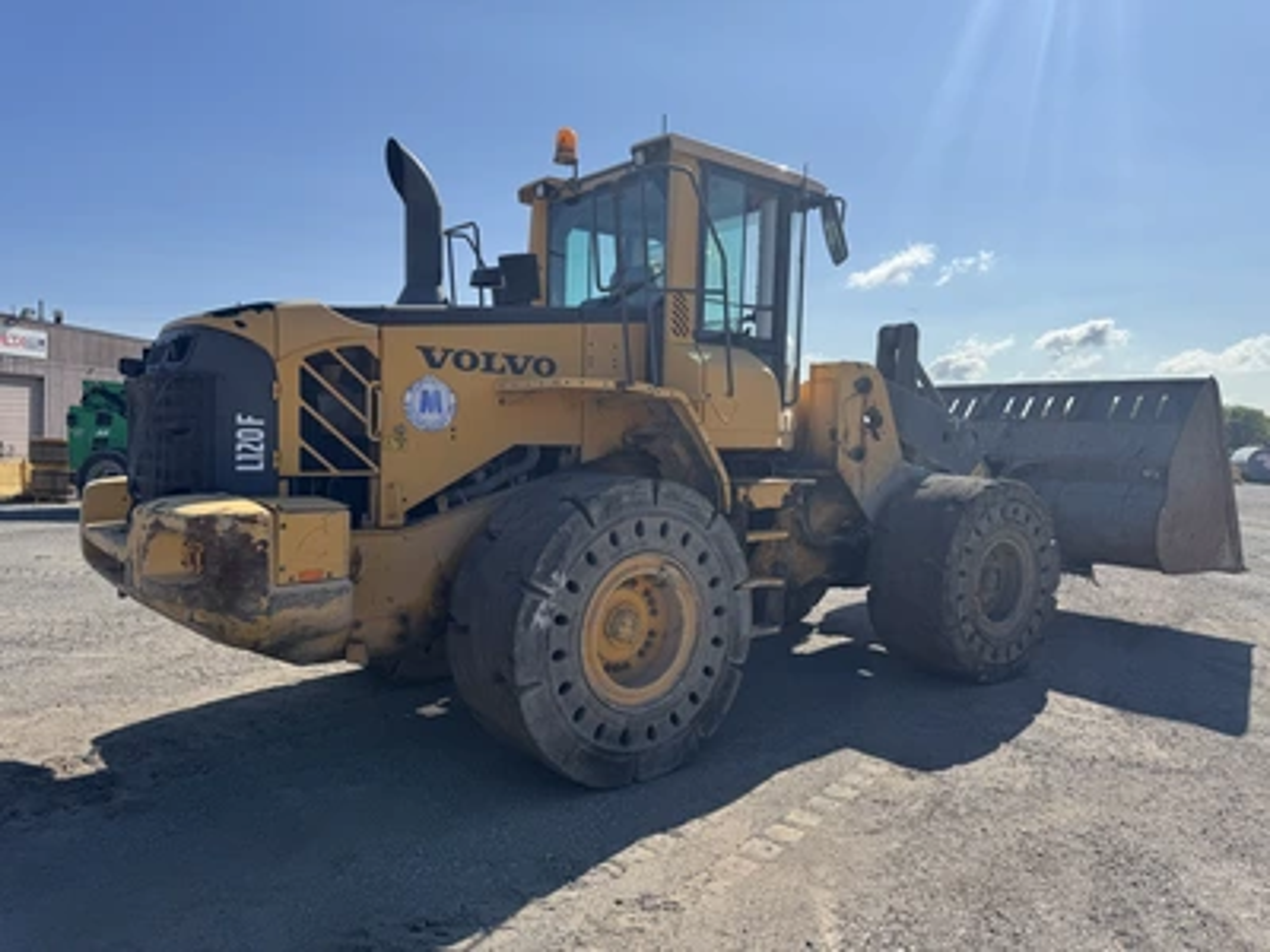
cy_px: 476
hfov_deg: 71.6
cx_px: 635
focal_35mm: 24
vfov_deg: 56.8
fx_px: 881
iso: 80
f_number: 1.78
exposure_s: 1/5814
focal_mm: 6.76
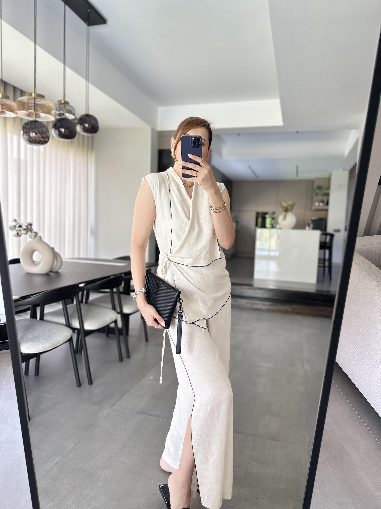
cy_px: 254
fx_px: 352
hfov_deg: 56.8
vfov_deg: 71.6
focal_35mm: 24
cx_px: 190
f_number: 1.78
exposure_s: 1/84
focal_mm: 6.86
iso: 250
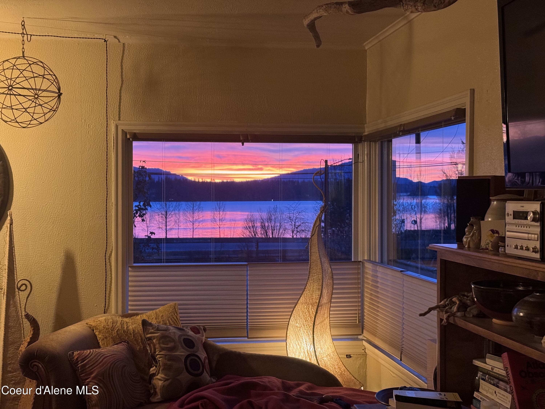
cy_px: 204
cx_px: 272
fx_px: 756
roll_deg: -0.5
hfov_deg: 39.7
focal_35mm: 48
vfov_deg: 30.3
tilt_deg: -0.4
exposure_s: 1/30
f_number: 1.78
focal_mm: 6.76
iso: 400
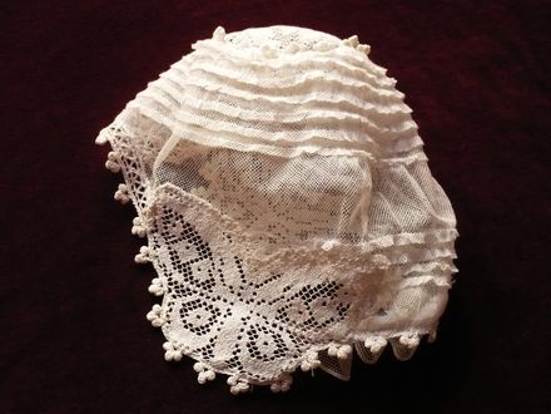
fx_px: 557
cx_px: 276
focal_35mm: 35
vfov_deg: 40.7
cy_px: 207
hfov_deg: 52.6
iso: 400
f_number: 2.8
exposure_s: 1/200
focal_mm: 5.8
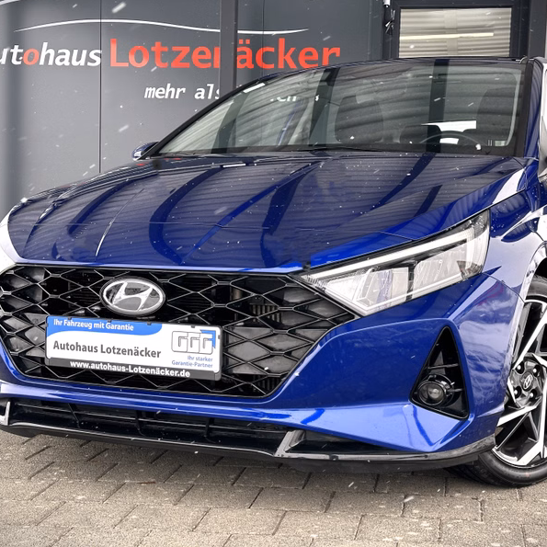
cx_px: 296
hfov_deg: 30.0
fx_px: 1019
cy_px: 272
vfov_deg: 30.0
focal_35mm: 57
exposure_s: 1/260
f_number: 1.78
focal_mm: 6.86
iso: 64
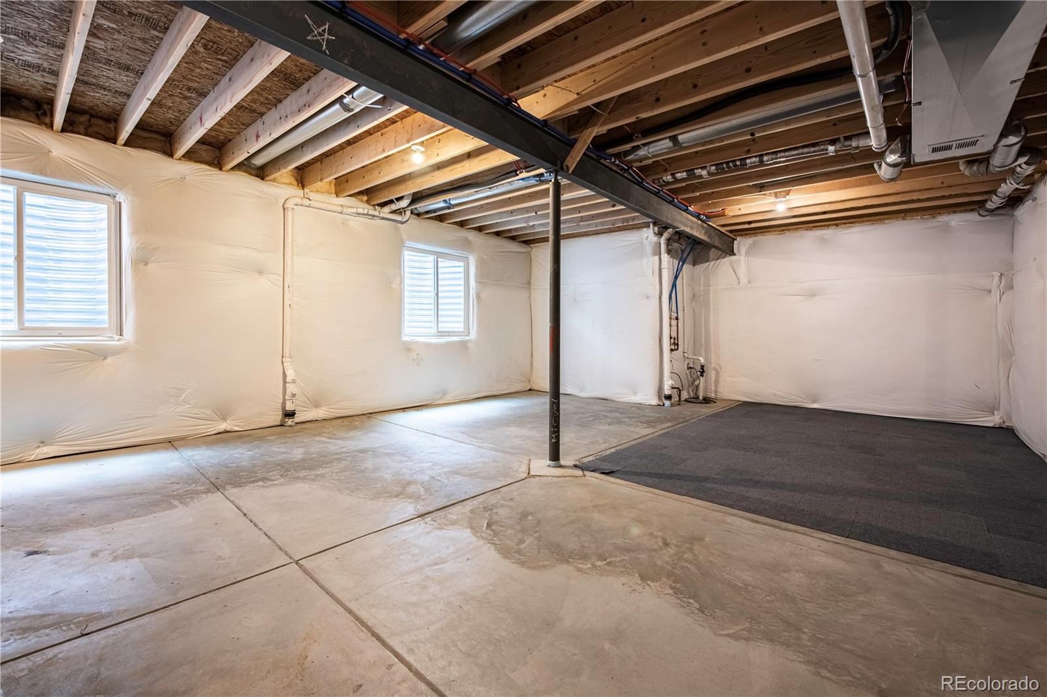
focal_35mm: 15
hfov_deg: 100.4
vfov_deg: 77.3
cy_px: 348
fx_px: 436
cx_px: 524
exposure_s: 1/30
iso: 400
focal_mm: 15
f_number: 8
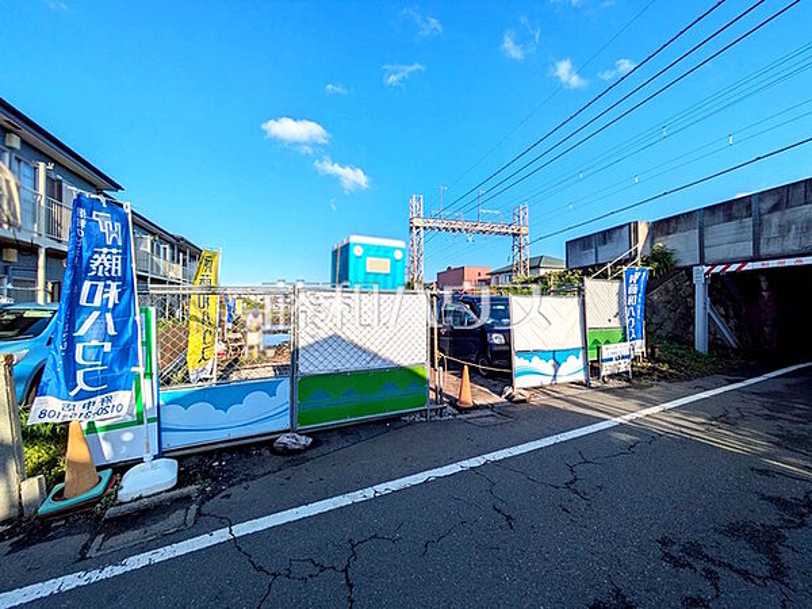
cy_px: 304
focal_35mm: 14
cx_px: 406
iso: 55
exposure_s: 1/2294
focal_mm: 1.83
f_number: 2.2
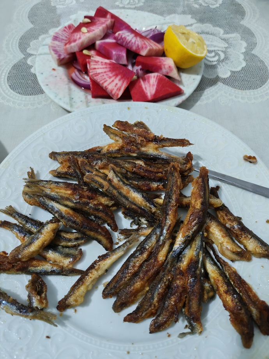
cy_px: 180
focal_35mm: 27
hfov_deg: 51.4
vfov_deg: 65.3
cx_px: 134
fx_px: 280
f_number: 1.9
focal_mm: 6.12
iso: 2000
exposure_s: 1/33
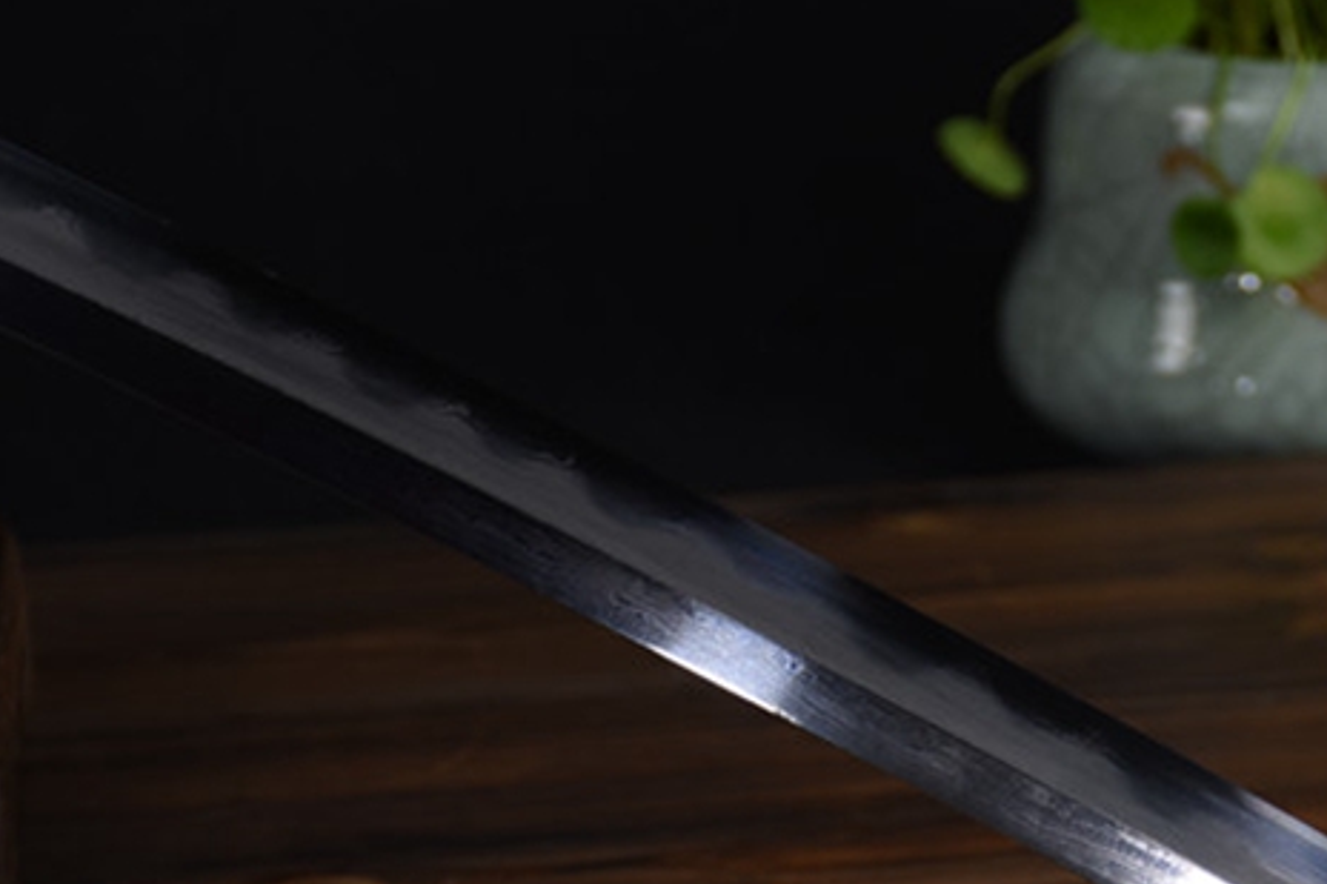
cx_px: 1101
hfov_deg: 12.5
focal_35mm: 163
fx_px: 6006
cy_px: 761
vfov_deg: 8.4
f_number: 4.8
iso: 100
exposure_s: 1/25
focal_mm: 56
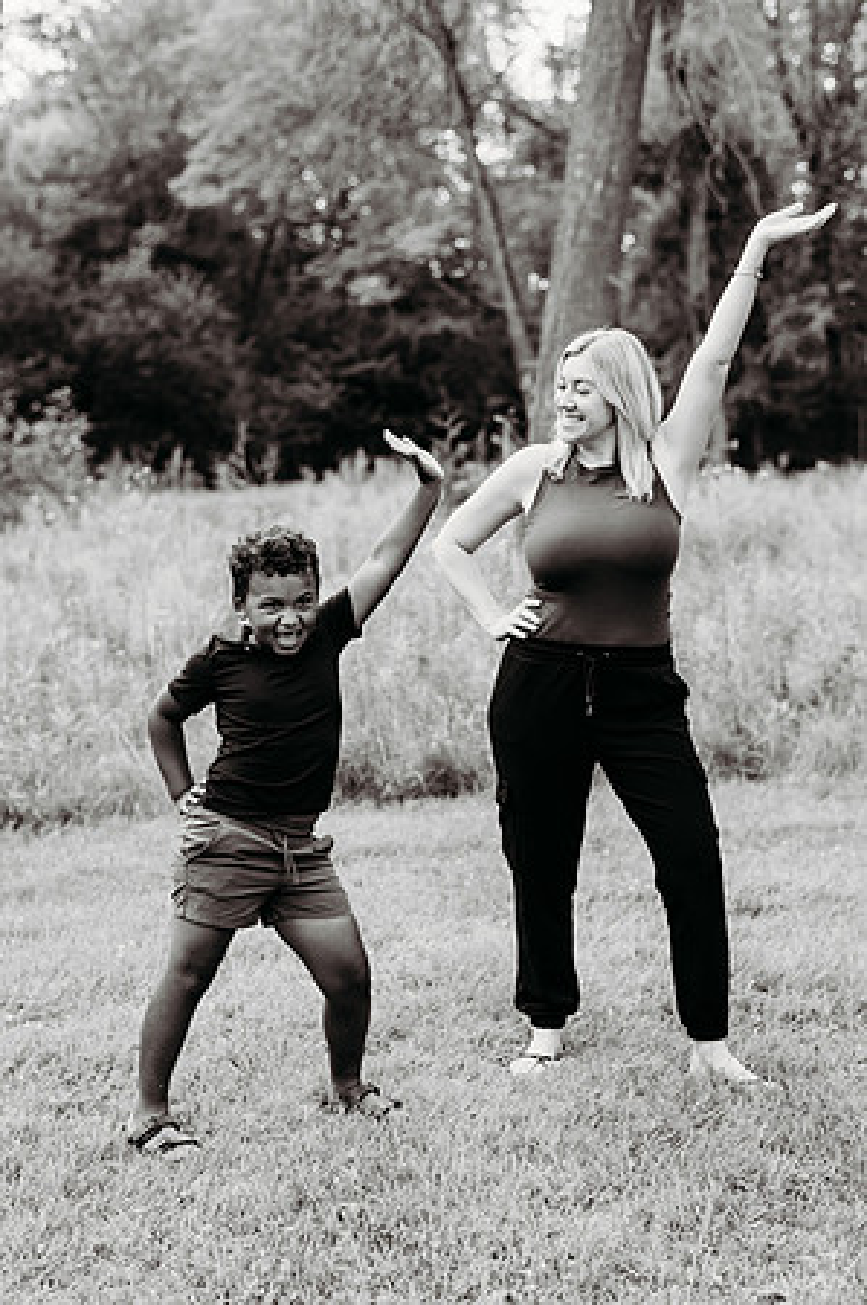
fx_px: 2100
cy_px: 652
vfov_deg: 34.5
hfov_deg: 23.3
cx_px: 434
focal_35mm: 58
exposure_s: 1/320
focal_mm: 58
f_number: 2.8
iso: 400
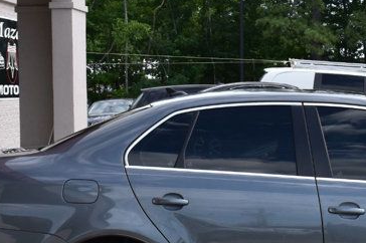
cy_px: 136
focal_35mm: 122
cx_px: 312
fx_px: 1243
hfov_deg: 16.6
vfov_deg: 11.2
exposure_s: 1/320
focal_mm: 29
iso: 400
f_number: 10
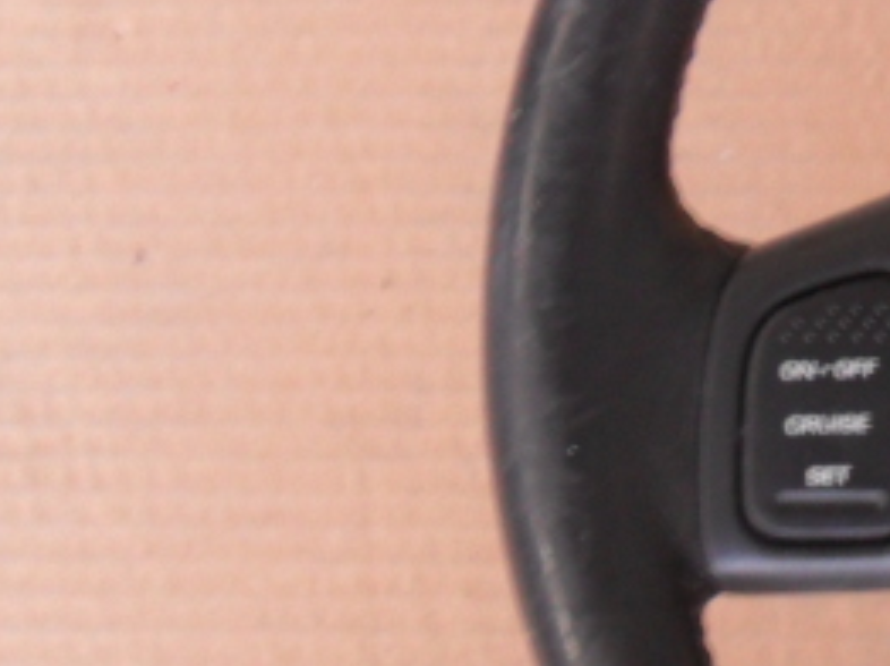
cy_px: 561
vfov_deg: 10.8
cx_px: 1566
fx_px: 3519
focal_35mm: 137
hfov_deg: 13.1
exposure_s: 1/8
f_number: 3
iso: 80
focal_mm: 6.3
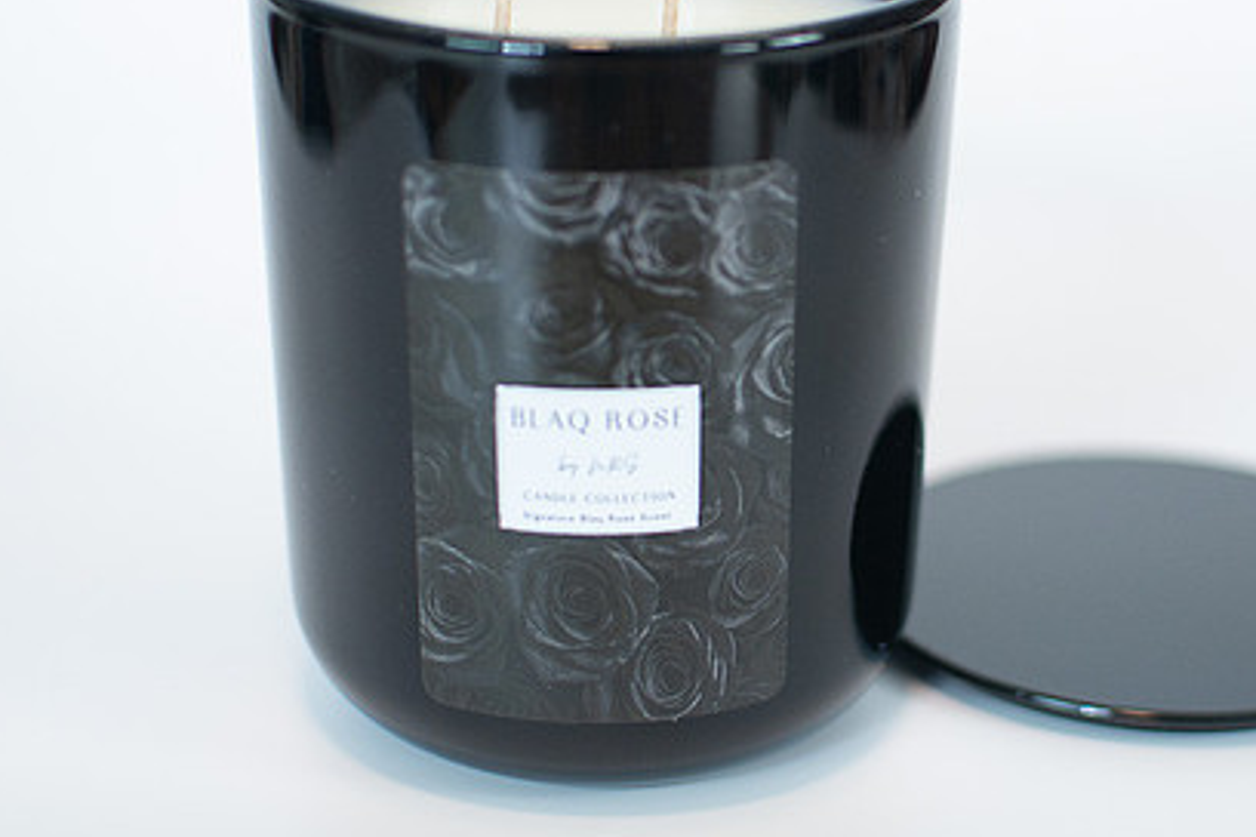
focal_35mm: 77
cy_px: 328
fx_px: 2686
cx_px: 800
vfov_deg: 17.7
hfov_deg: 26.2
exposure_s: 1/200
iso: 200
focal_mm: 35
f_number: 2.5
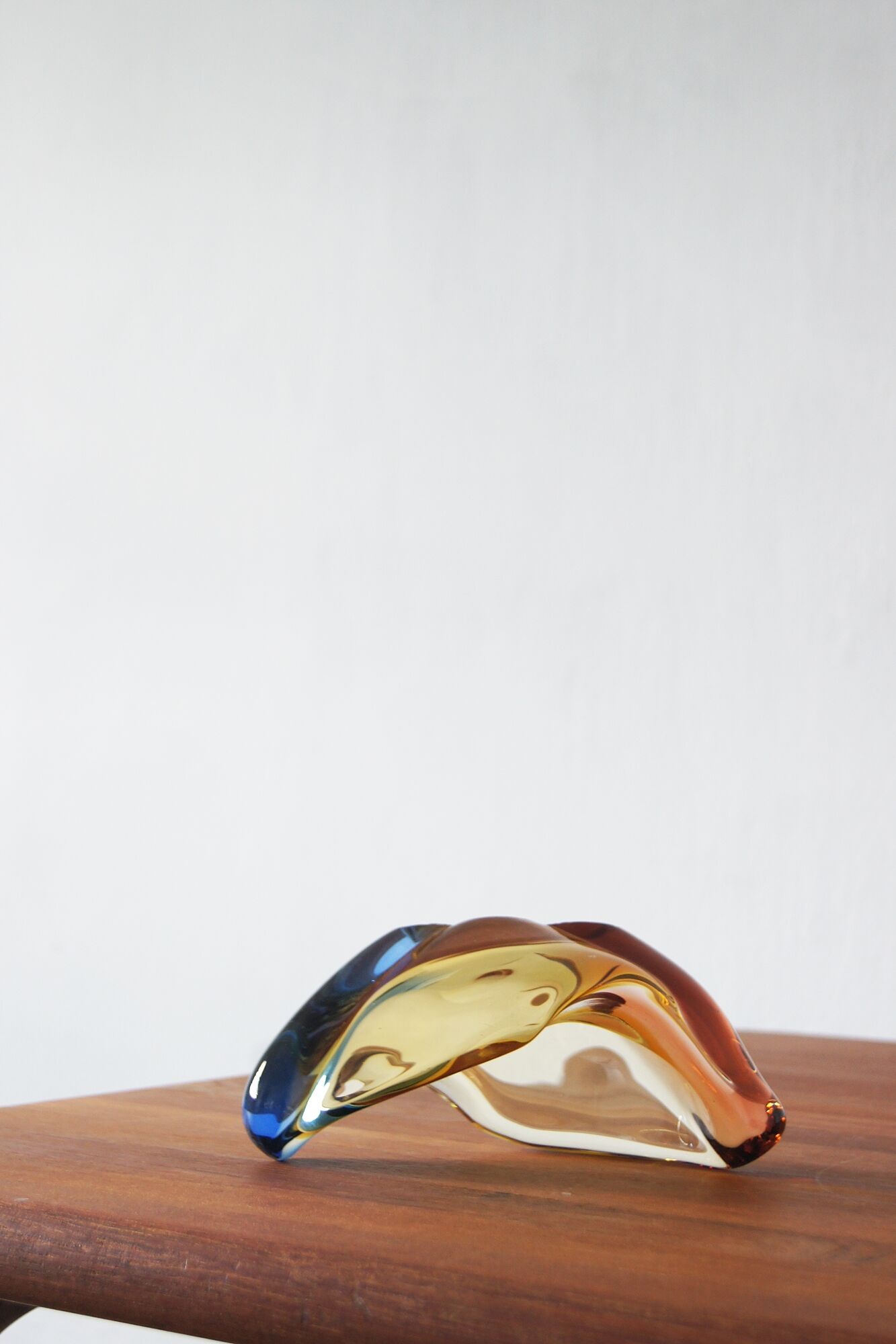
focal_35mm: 60
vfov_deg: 33.4
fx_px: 2240
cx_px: 448
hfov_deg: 22.6
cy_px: 672
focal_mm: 40
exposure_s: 1/8
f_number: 5.6
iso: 400
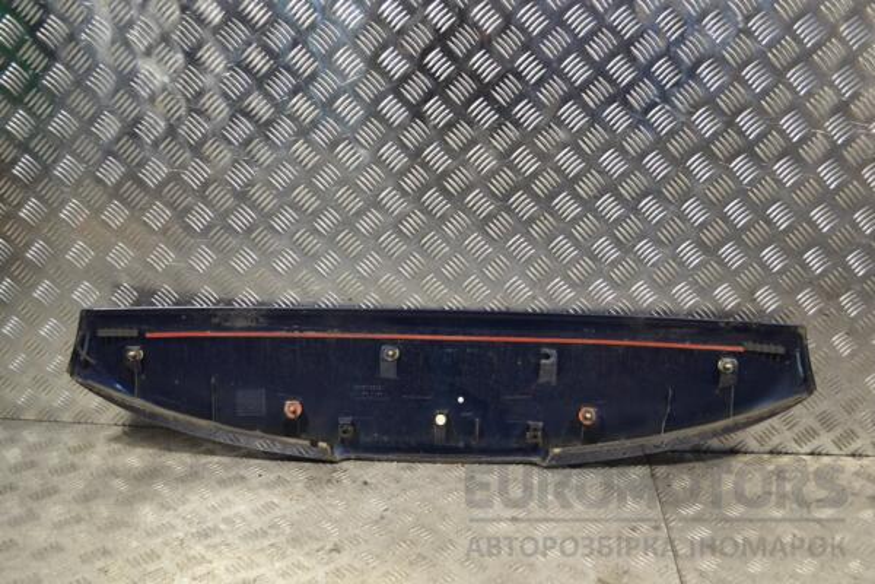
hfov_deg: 53.1
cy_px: 292
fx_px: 875
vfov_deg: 36.9
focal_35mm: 36
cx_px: 438
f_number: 4.5
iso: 400
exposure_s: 1/80
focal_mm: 24
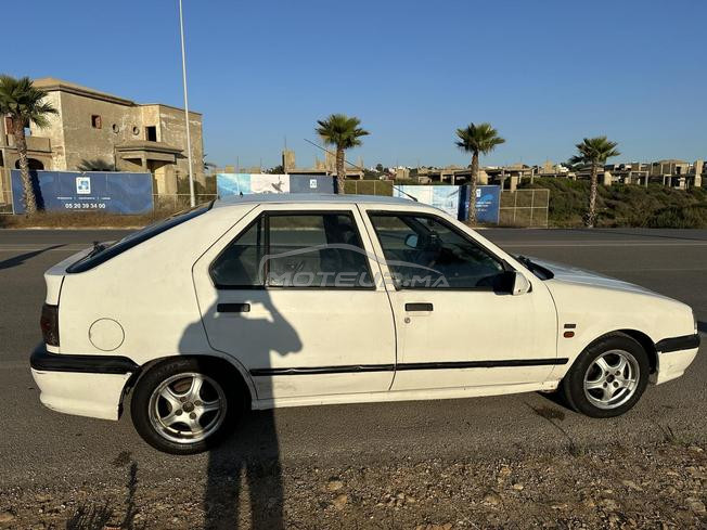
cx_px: 354
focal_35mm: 24
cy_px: 265
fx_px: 490
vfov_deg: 56.8
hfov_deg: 71.6
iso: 80
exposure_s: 1/8197
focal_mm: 6.86
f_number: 1.78
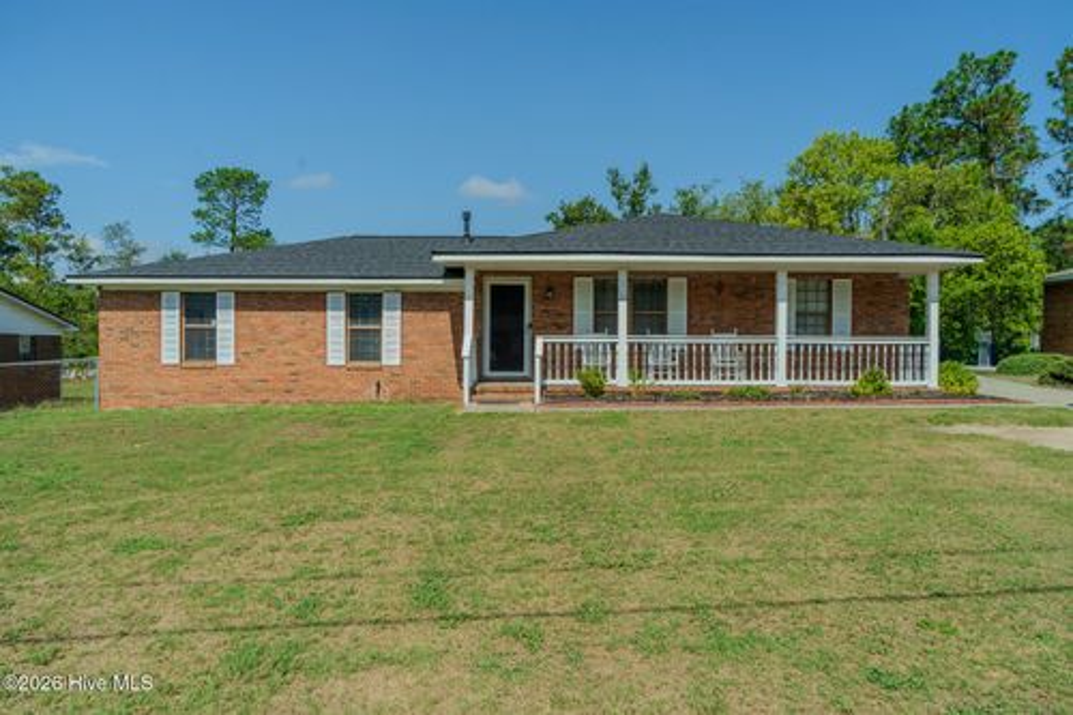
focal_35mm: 24
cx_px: 536
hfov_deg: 73.8
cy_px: 358
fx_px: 715
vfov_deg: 53.1
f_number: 11
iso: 320
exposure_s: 1/400
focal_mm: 24
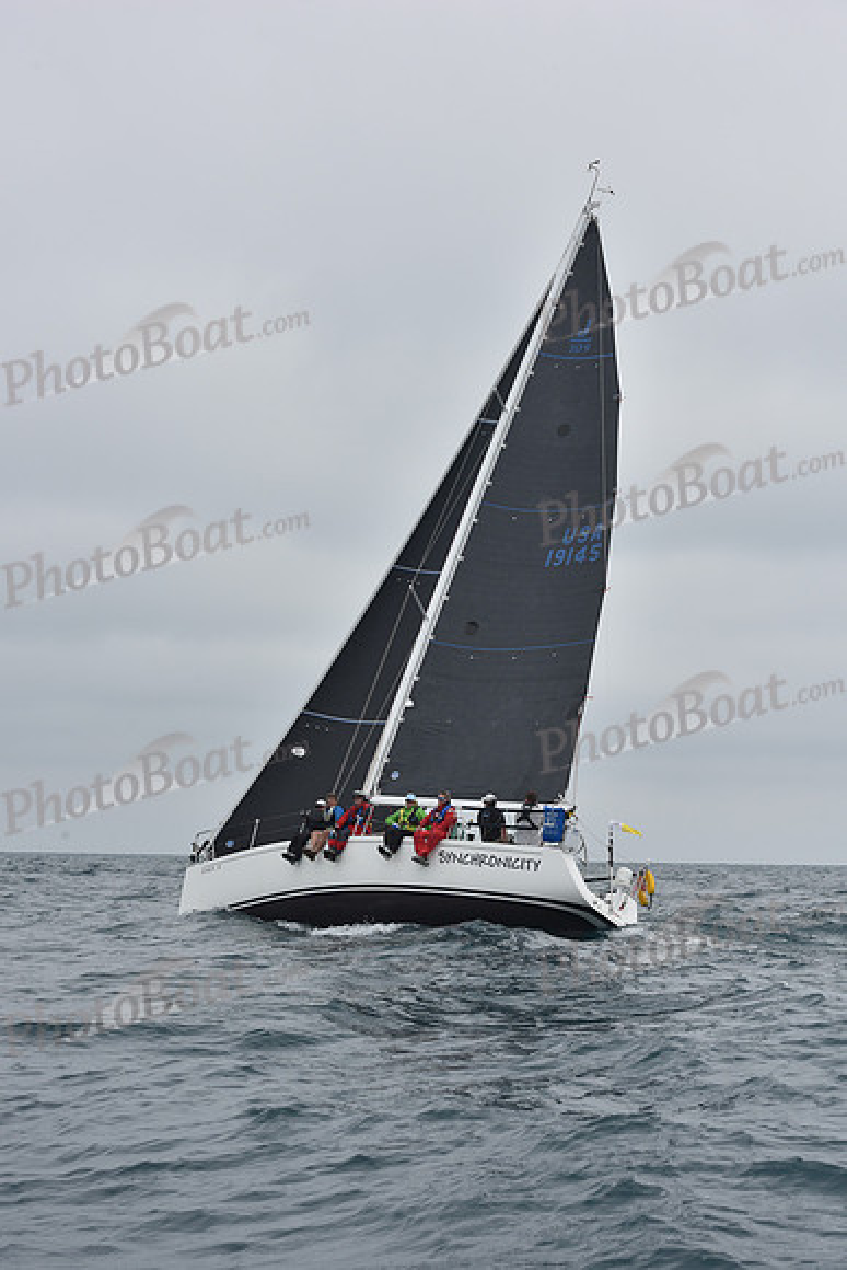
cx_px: 424
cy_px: 635
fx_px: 2469
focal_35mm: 70
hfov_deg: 19.5
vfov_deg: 28.8
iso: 250
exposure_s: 1/800
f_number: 10
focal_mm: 70
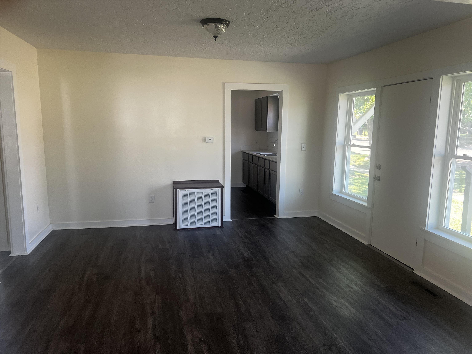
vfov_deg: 53.1
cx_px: 236
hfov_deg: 67.3
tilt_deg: -9.3
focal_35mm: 26
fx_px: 355
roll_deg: -0.2
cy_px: 177
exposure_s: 1/120
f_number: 1.5
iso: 125
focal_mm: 5.7
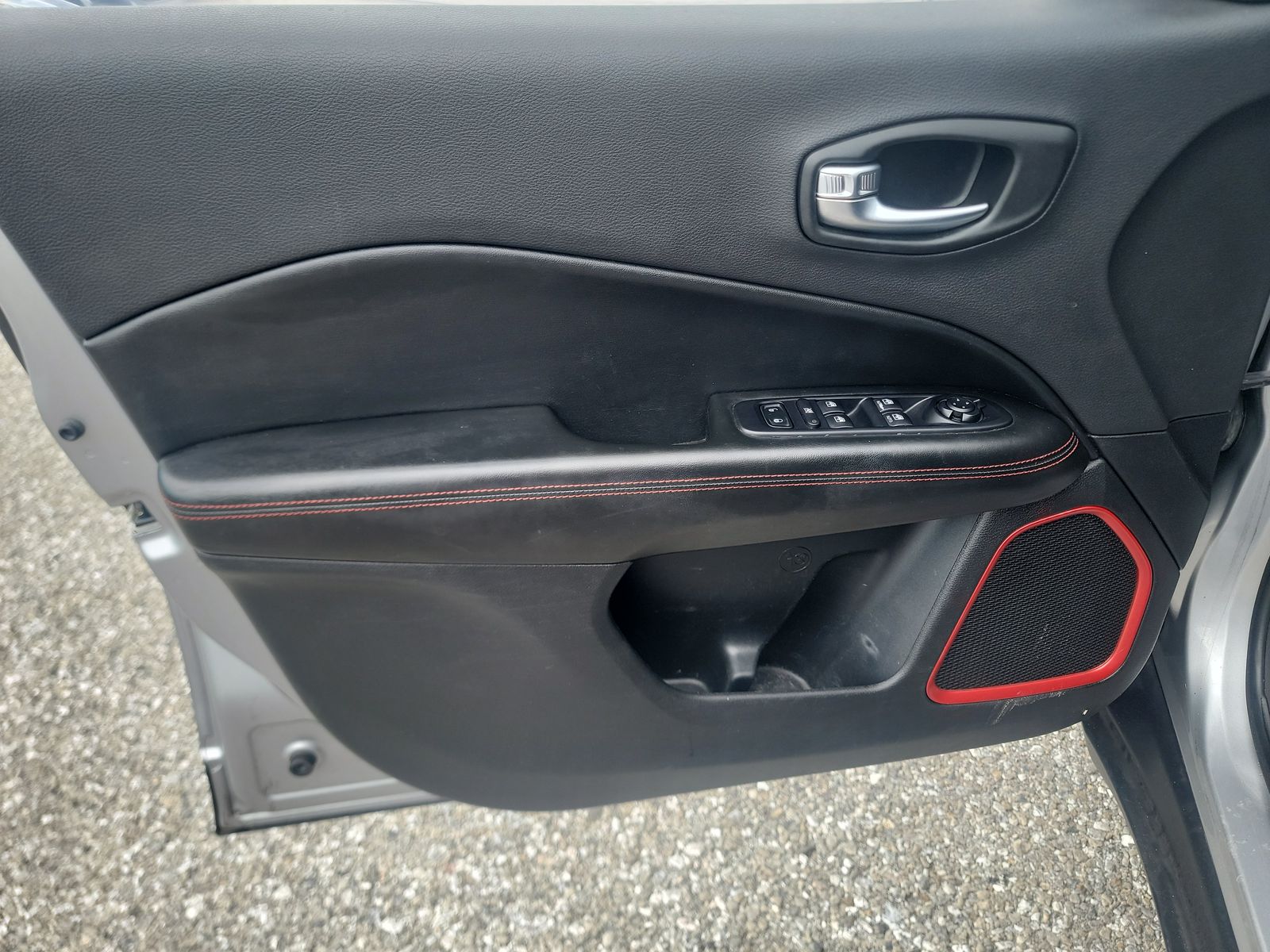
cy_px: 476
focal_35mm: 24
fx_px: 881
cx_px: 635
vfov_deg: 56.8
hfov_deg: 71.6
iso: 50
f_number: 1.8
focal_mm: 6.7
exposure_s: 1/145
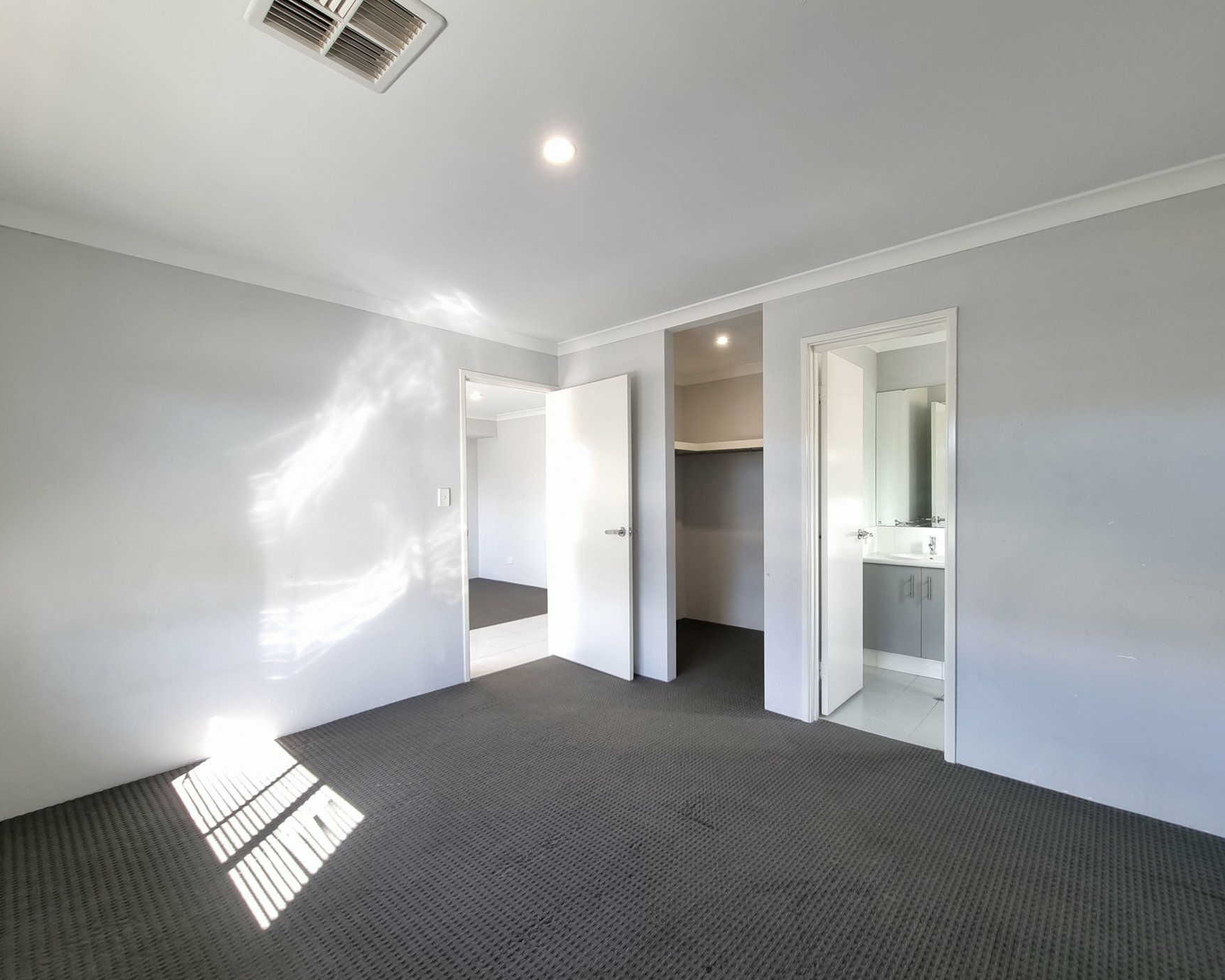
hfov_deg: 100.6
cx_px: 577
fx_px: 508
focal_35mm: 14
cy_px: 495
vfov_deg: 88.0
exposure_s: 1/50
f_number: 2.2
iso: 100
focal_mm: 2.2
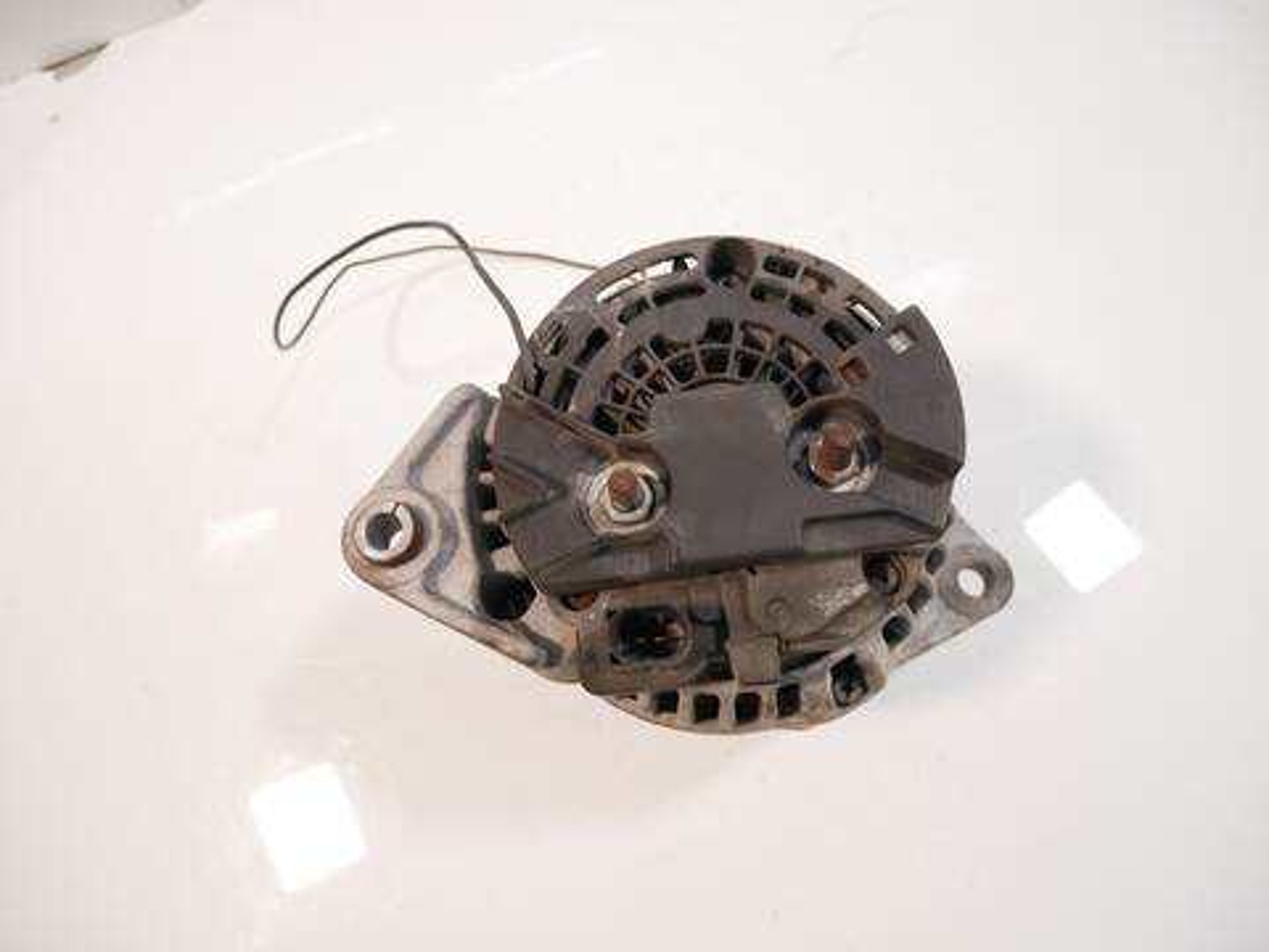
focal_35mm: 24
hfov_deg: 71.6
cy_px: 476
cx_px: 634
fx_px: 880
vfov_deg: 56.8
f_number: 3.5
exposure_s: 1/60
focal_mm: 12
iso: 640
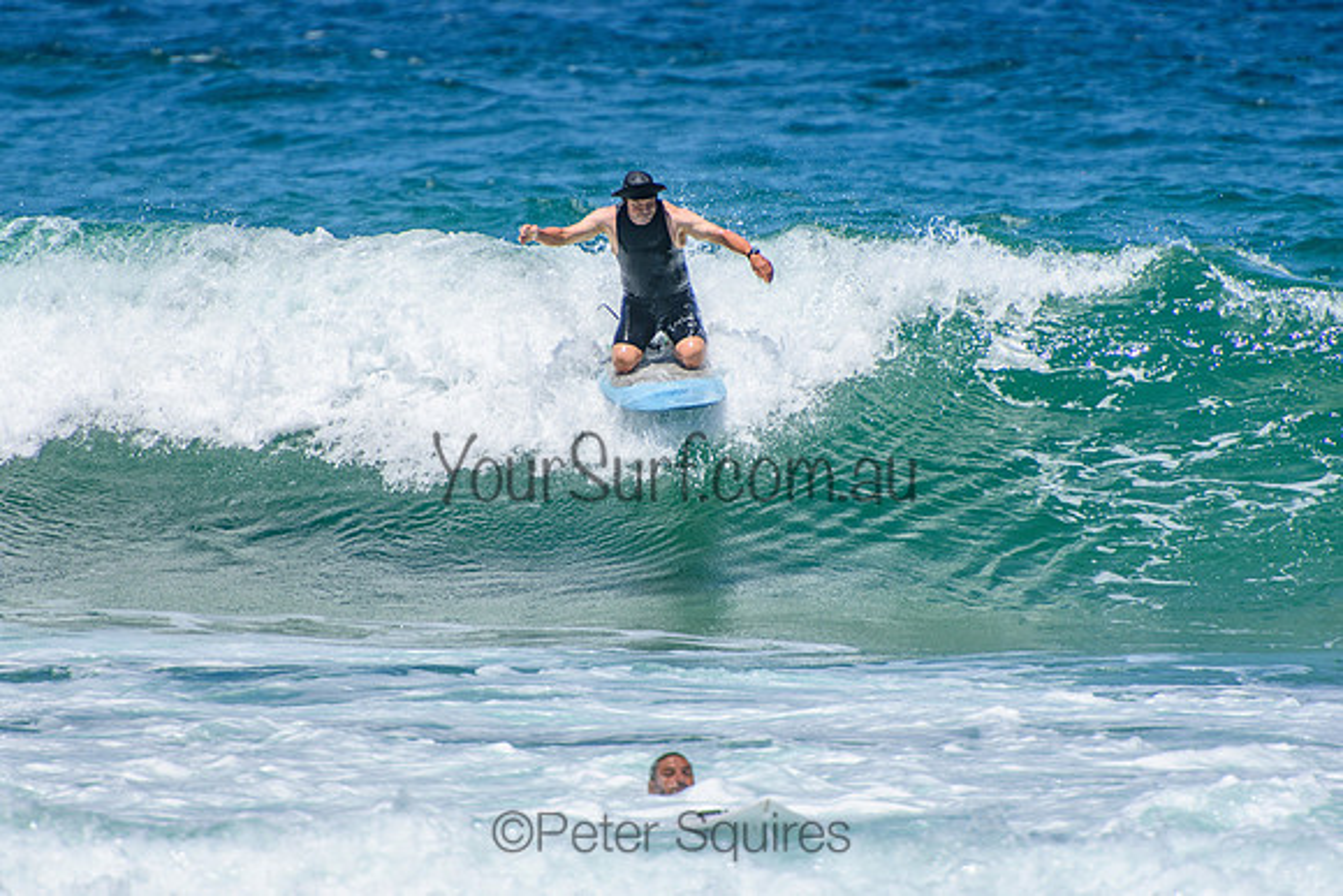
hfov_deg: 3.4
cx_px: 672
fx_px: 22388
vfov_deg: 2.3
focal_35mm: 600
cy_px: 448
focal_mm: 400
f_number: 5.6
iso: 250
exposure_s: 1/2000
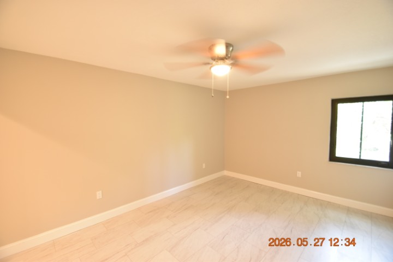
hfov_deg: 100.4
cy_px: 131
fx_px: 164
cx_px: 196
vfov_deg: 77.3
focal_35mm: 15
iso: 800
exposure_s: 1/20
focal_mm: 10
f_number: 3.5
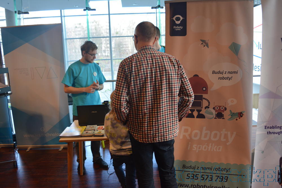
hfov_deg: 67.4
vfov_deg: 47.9
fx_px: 212
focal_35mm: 27
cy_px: 94
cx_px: 141
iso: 720
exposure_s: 1/60
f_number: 4
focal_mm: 18
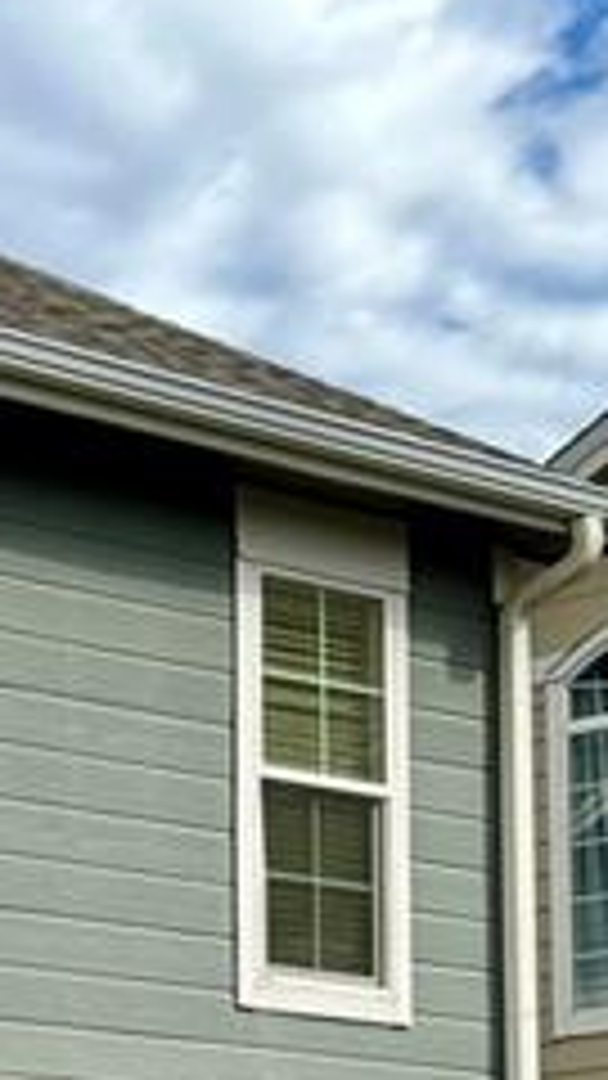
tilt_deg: +3.9
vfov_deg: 15.8
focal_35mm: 131
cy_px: 1282
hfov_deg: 8.5
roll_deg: +0.0
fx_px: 3755
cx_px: -784
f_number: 1.78
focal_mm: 6.76
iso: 80
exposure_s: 1/4049
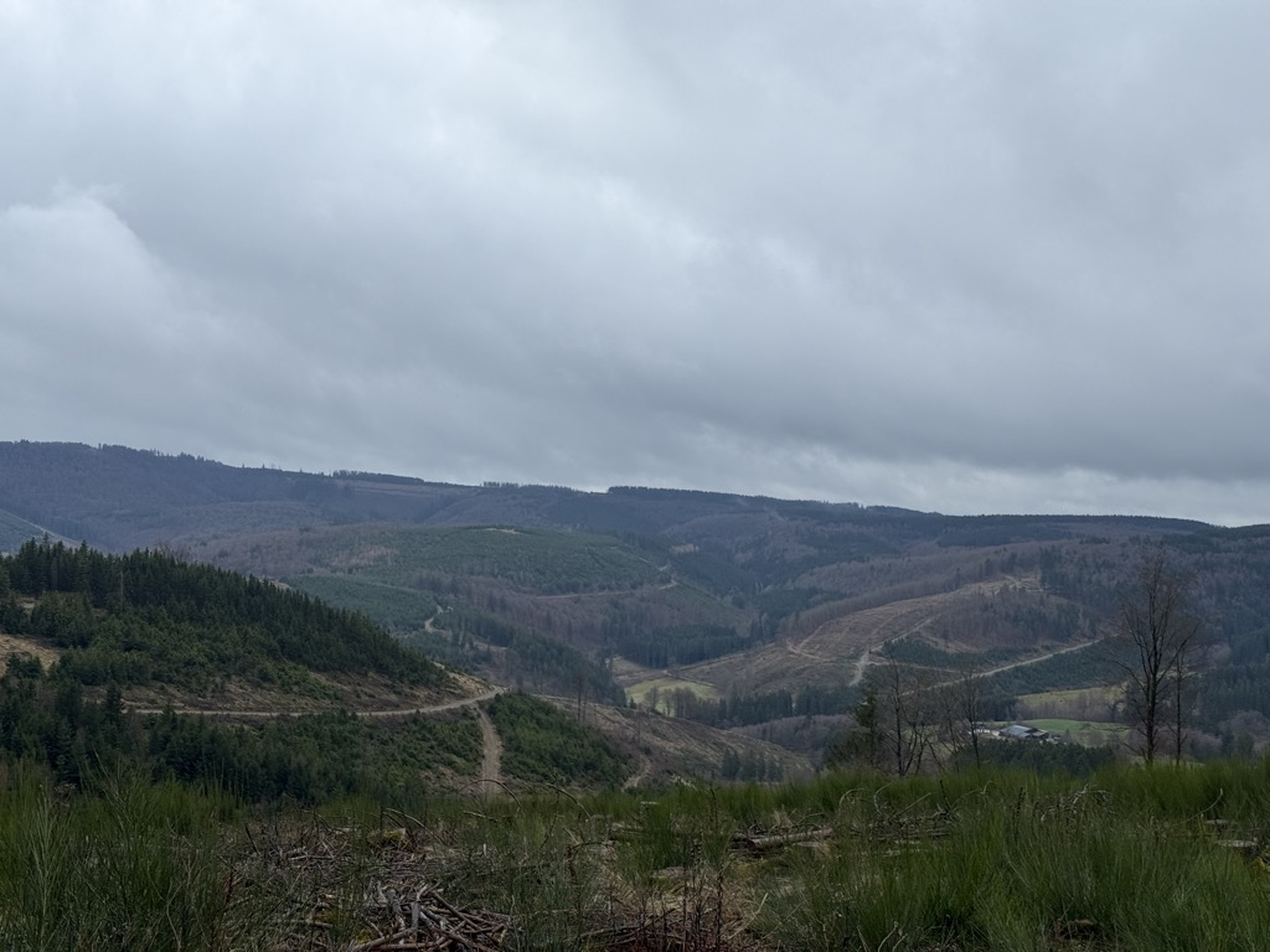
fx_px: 1761
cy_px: 476
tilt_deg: +0.7
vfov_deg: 30.3
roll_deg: -1.7
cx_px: 635
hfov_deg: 39.7
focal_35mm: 48
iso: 64
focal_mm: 6.76
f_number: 1.78
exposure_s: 1/906
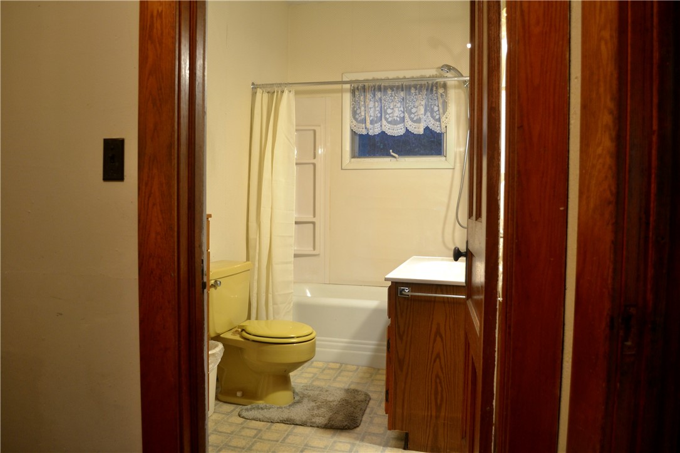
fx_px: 510
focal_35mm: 27
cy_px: 226
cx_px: 340
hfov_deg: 67.4
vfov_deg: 47.9
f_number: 3.5
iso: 500
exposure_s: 1/15
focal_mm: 18
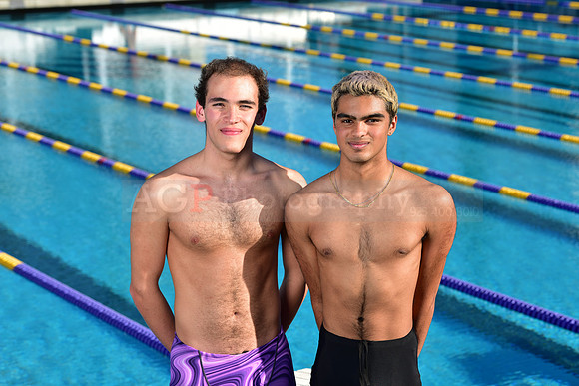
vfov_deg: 15.2
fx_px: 1448
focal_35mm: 90
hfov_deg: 22.6
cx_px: 290
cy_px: 193
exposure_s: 1/250
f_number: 6.3
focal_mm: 90
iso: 64
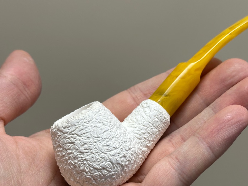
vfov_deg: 21.6
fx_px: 487
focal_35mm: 68
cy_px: 110
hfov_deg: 28.4
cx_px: 156
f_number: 1.78
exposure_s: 1/121
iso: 64
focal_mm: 6.86
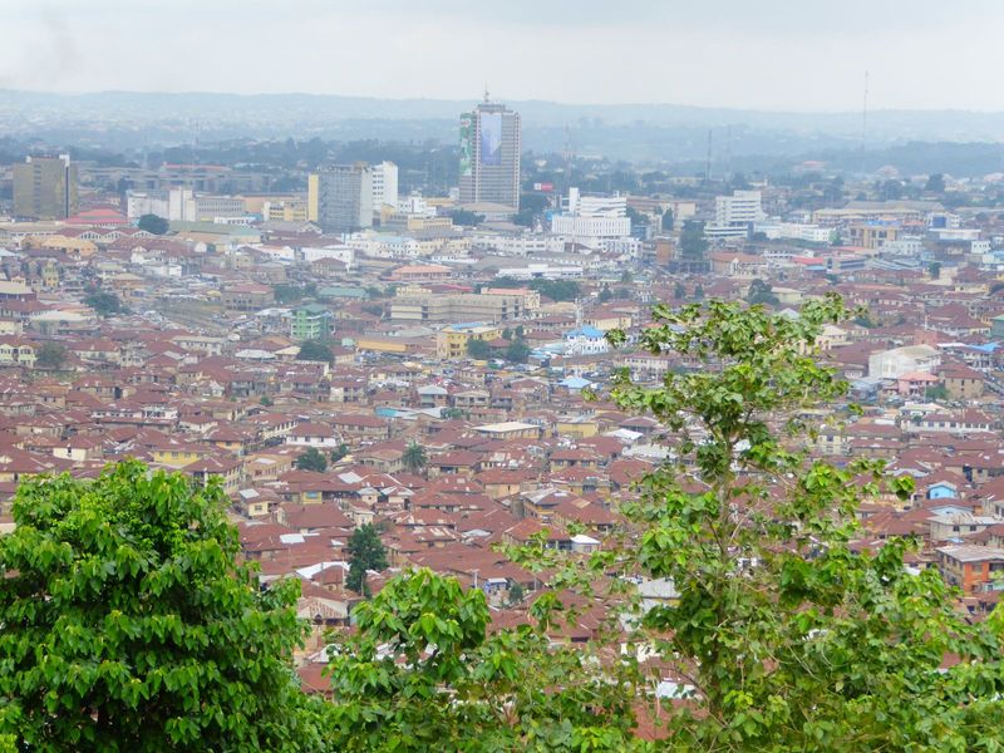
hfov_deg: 20.0
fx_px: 2842
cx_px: 502
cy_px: 376
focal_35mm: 98
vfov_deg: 15.1
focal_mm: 17.5
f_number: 5
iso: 80
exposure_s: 1/125
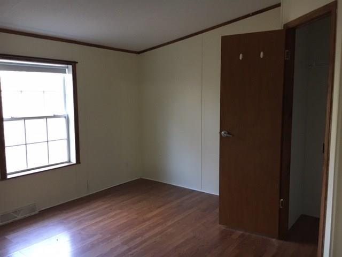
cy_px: 128
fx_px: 287
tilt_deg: -5.4
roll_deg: +0.4
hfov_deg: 61.7
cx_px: 171
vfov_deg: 48.2
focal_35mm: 29
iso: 200
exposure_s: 1/20
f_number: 2.2
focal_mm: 4.15
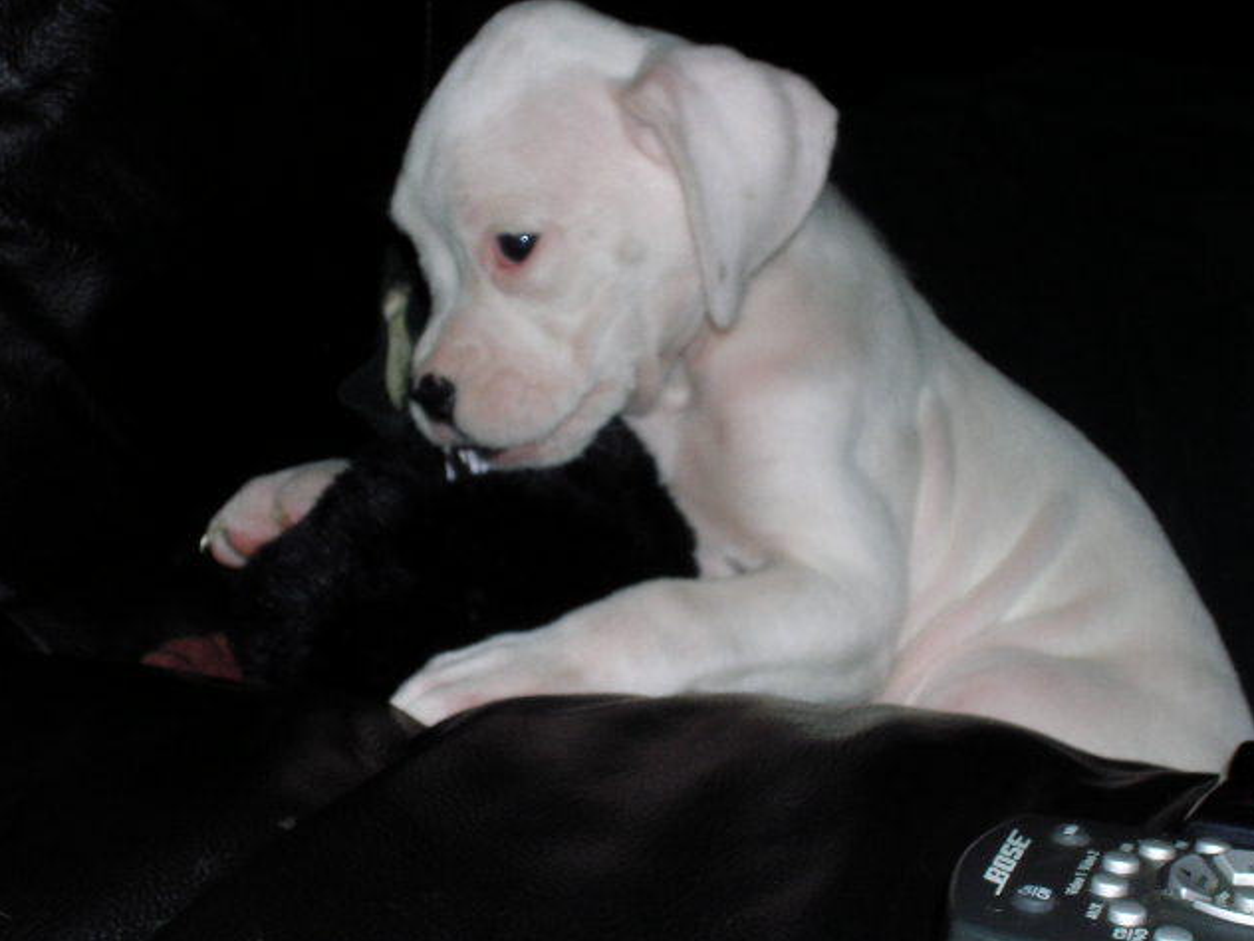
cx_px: 631
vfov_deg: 18.0
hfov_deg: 23.8
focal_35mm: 82
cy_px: 470
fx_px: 2971
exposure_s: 1/60.1
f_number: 8
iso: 65
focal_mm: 12.3
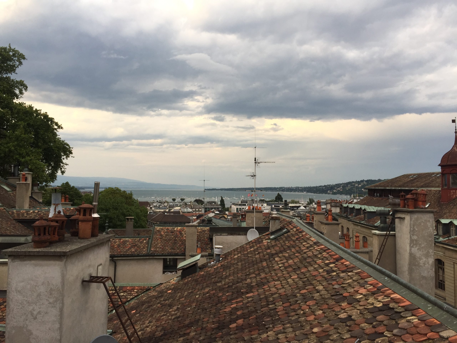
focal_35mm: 29
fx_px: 383
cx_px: 228
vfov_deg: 48.2
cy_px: 172
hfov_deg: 61.7
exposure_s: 1/295
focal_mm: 4.15
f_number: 2.2
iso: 32
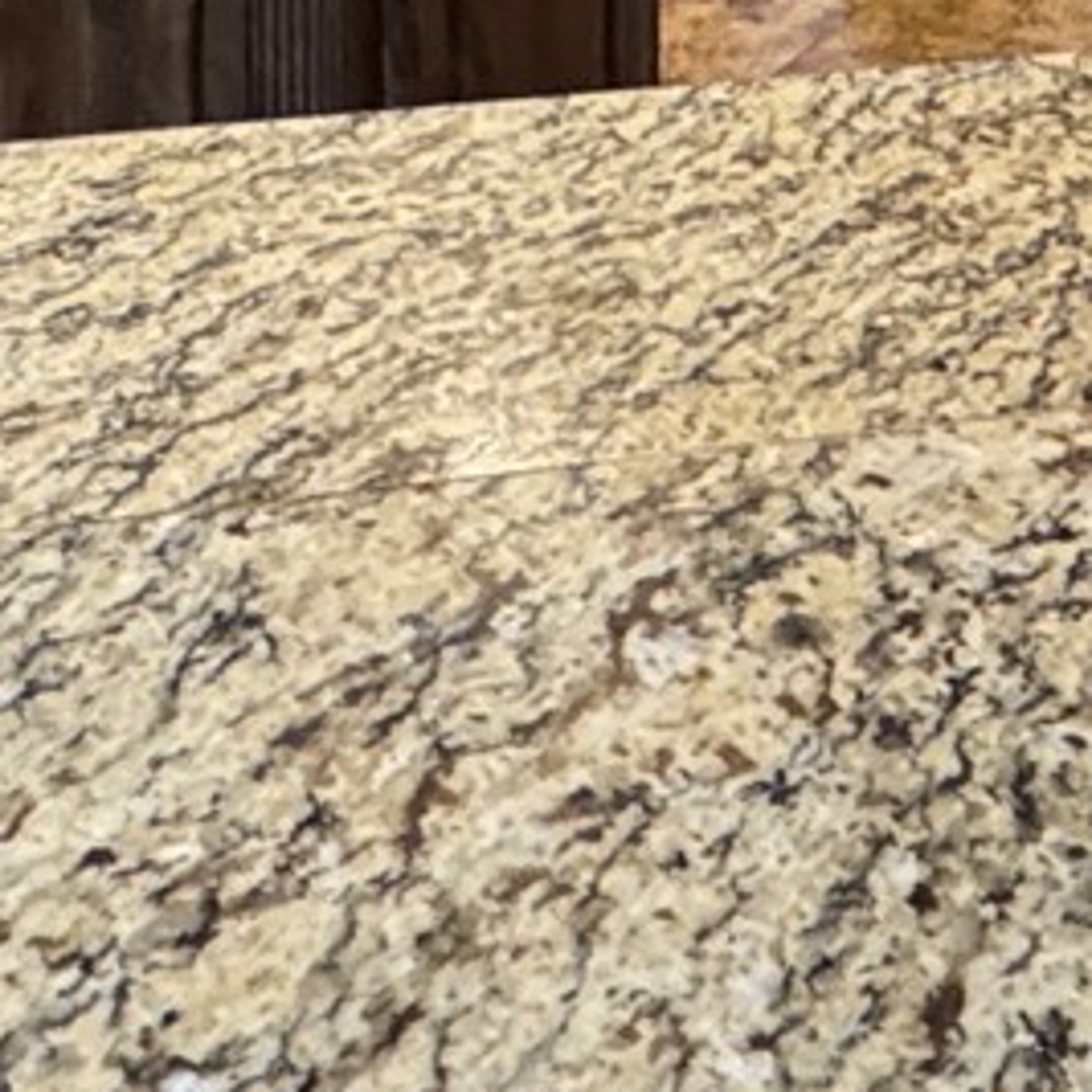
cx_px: 519
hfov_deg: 19.5
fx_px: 3176
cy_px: -1072
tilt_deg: -1.2
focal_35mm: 89
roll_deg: -0.2
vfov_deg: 15.6
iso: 800
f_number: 2.2
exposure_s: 1/60
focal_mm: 2.22
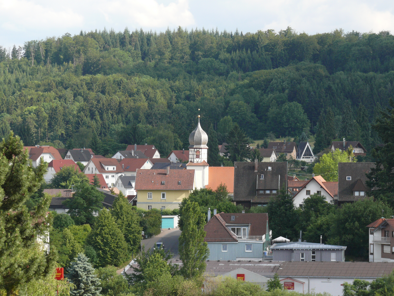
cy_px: 135
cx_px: 202
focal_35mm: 201
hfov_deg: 9.8
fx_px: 2288
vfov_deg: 7.4
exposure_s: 1/200
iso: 100
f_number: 5
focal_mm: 35.2
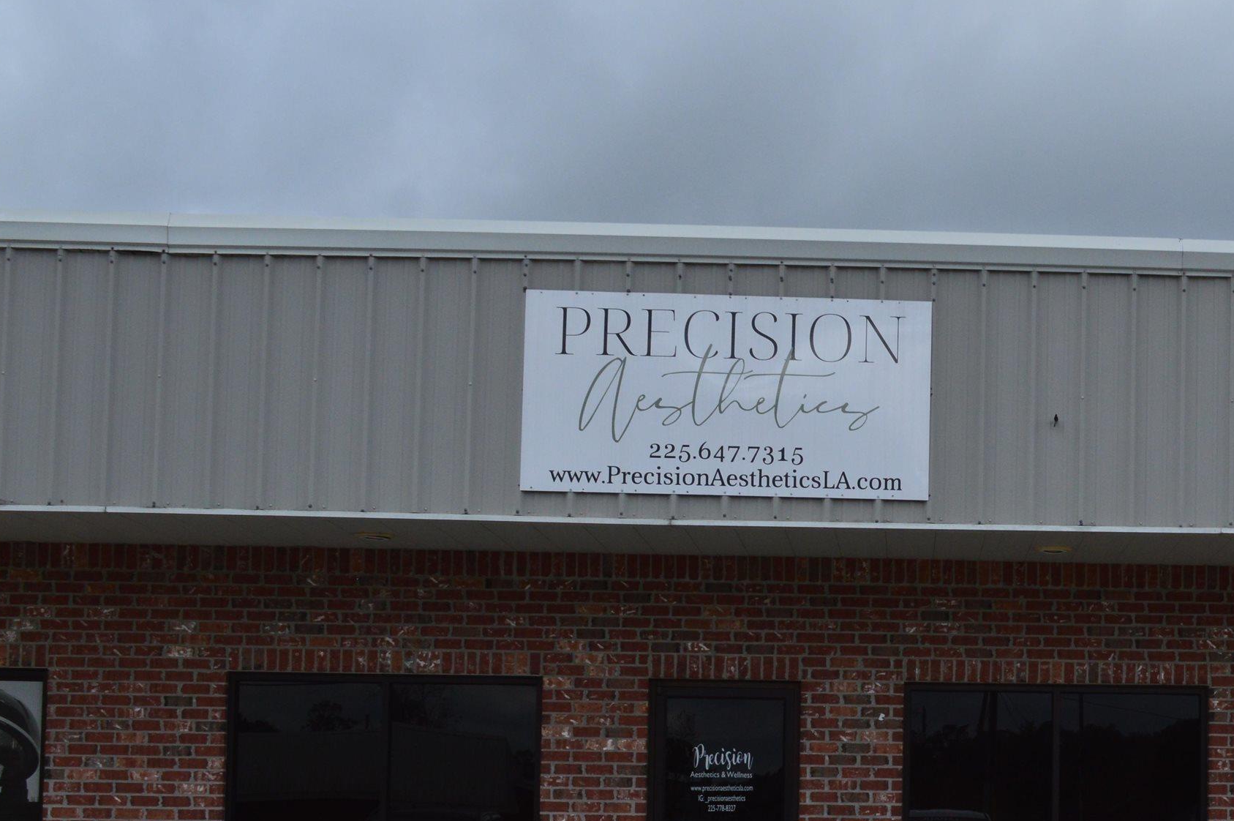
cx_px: 1102
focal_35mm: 71
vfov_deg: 18.9
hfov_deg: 27.5
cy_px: 682
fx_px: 2432
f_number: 10
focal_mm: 26
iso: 400
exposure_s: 1/320
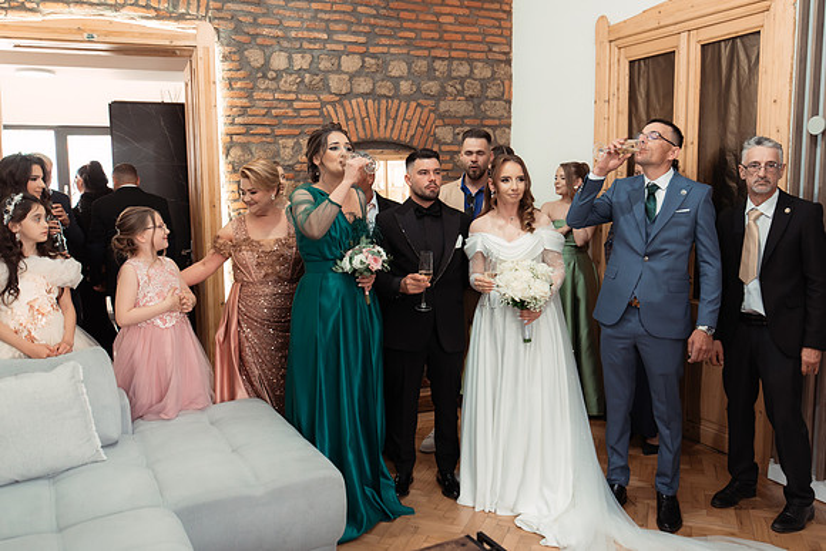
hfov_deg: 60.1
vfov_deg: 42.2
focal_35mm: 31
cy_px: 276
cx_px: 413
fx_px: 714
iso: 2500
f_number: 2.8
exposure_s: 1/200
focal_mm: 30
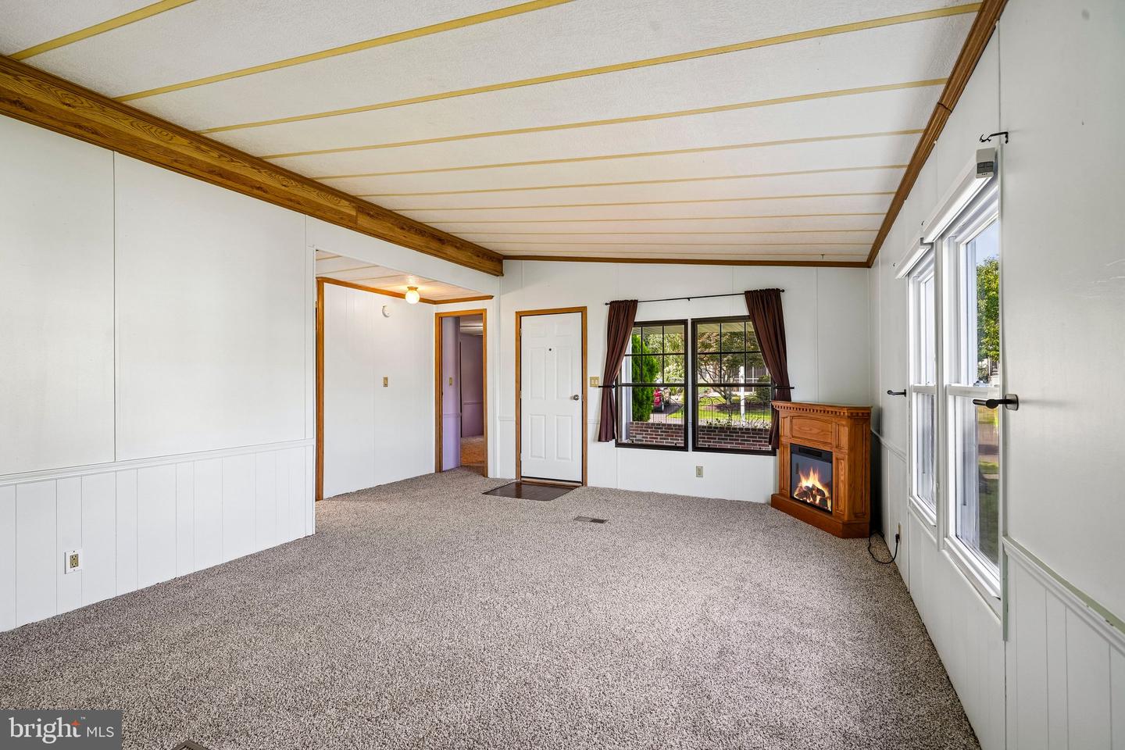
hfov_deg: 96.7
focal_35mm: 16
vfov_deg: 73.7
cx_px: 562
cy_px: 375
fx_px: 500
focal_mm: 16
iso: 400
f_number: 8
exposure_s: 1/15
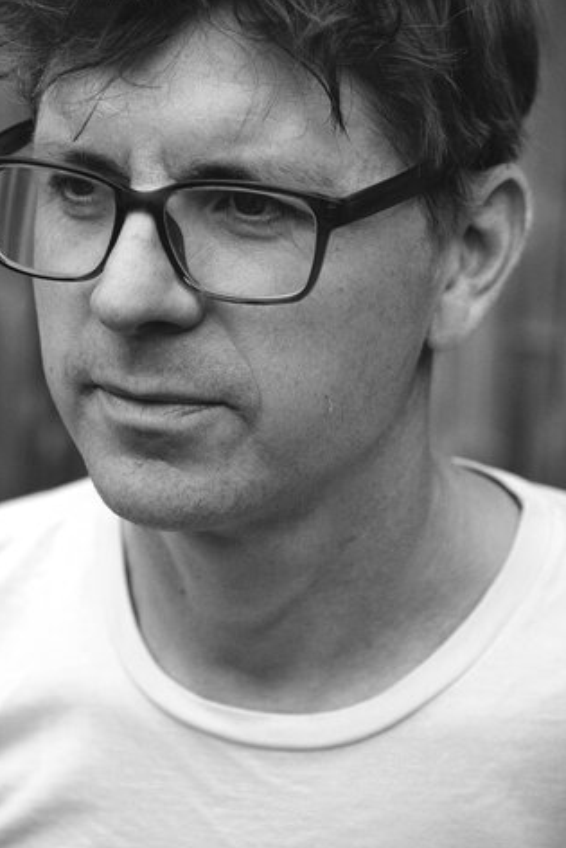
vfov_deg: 22.8
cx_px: 209
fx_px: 2097
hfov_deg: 15.4
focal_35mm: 89
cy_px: 361
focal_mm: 60
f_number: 4
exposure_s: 1/80
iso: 200
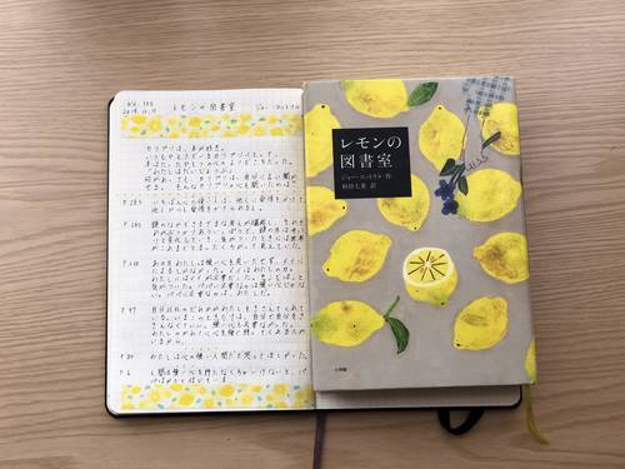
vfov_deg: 28.0
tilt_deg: -79.9
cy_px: 234
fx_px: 939
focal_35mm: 52
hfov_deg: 36.8
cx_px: 312
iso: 100
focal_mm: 6
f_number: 2.4
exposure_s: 1/40
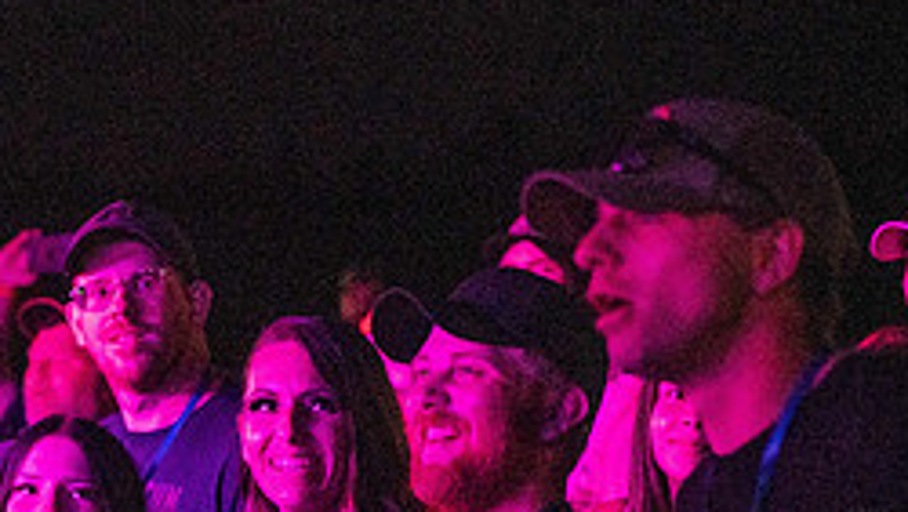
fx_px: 4096
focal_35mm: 170
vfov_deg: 7.1
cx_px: -58
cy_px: 655
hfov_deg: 12.5
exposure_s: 1/200
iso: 2500
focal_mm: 70
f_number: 2.8
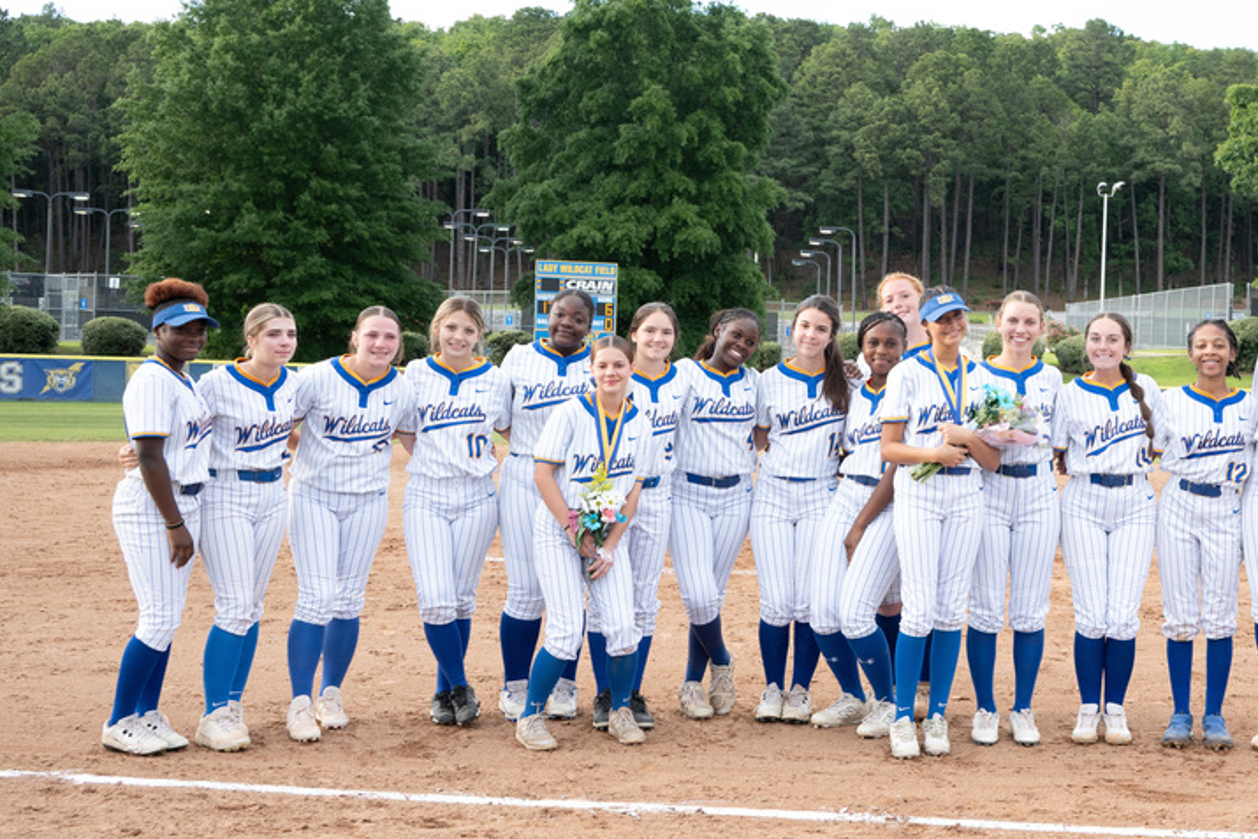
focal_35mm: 53
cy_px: 370
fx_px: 1852
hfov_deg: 36.9
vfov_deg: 25.5
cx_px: 892
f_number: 9
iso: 1250
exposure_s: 1/200
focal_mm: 37
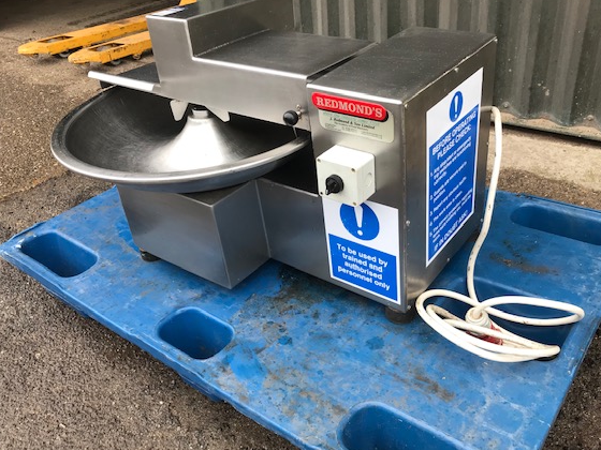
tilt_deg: -31.2
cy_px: 225
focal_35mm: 32
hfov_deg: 56.7
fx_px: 556
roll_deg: +4.1
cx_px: 325
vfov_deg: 44.2
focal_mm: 3.99
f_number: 1.8
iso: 25
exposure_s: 1/100
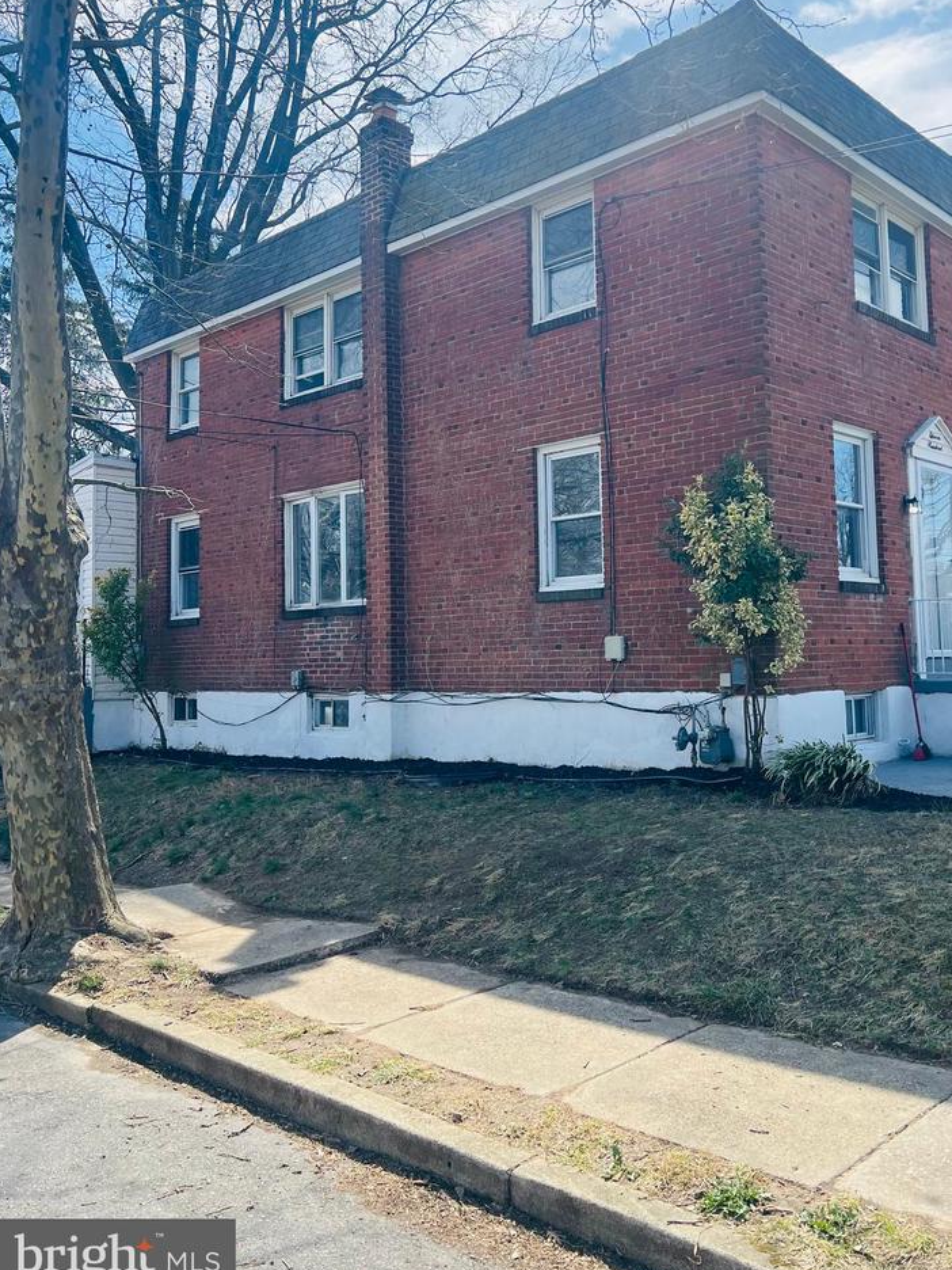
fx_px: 1100
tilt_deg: +6.7
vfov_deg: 59.8
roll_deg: +0.9
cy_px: 564
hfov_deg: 46.7
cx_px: 547
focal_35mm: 30
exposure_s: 1/2571
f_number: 1.5
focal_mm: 5.7
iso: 50
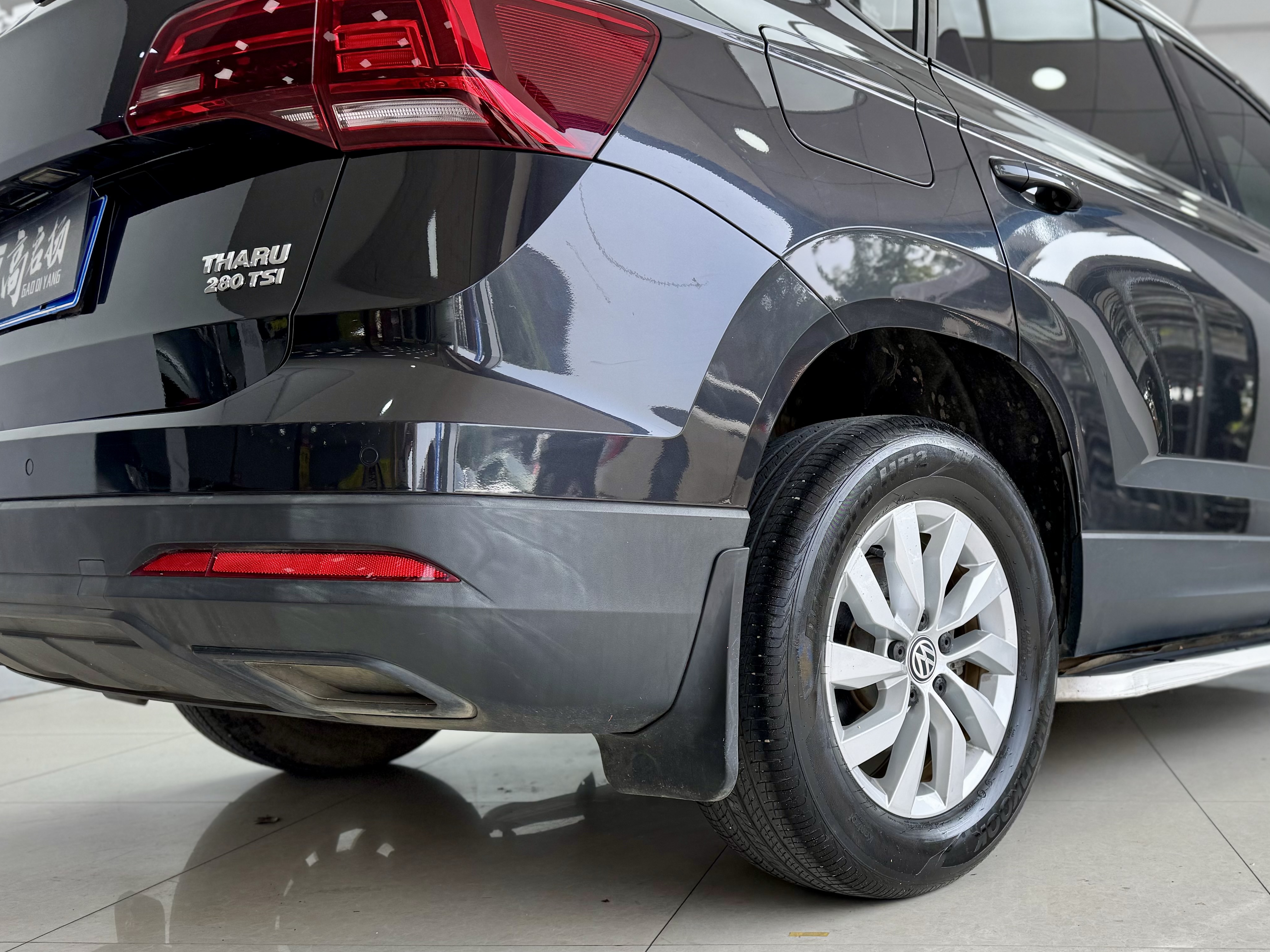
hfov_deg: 52.5
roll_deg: +1.5
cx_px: 888
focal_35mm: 34
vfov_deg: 41.1
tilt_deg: -5.5
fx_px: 1247
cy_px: 653
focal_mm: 6.76
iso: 80
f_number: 1.78
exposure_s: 1/765
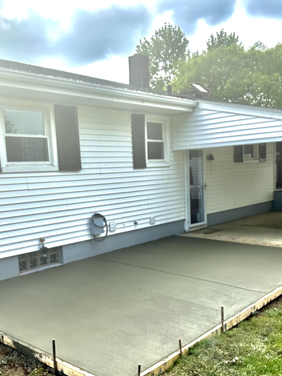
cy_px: 222
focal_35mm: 36
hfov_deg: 39.7
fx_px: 391
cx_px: 137
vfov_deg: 51.1
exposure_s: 1/772
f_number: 1.9
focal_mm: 2.69
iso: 25
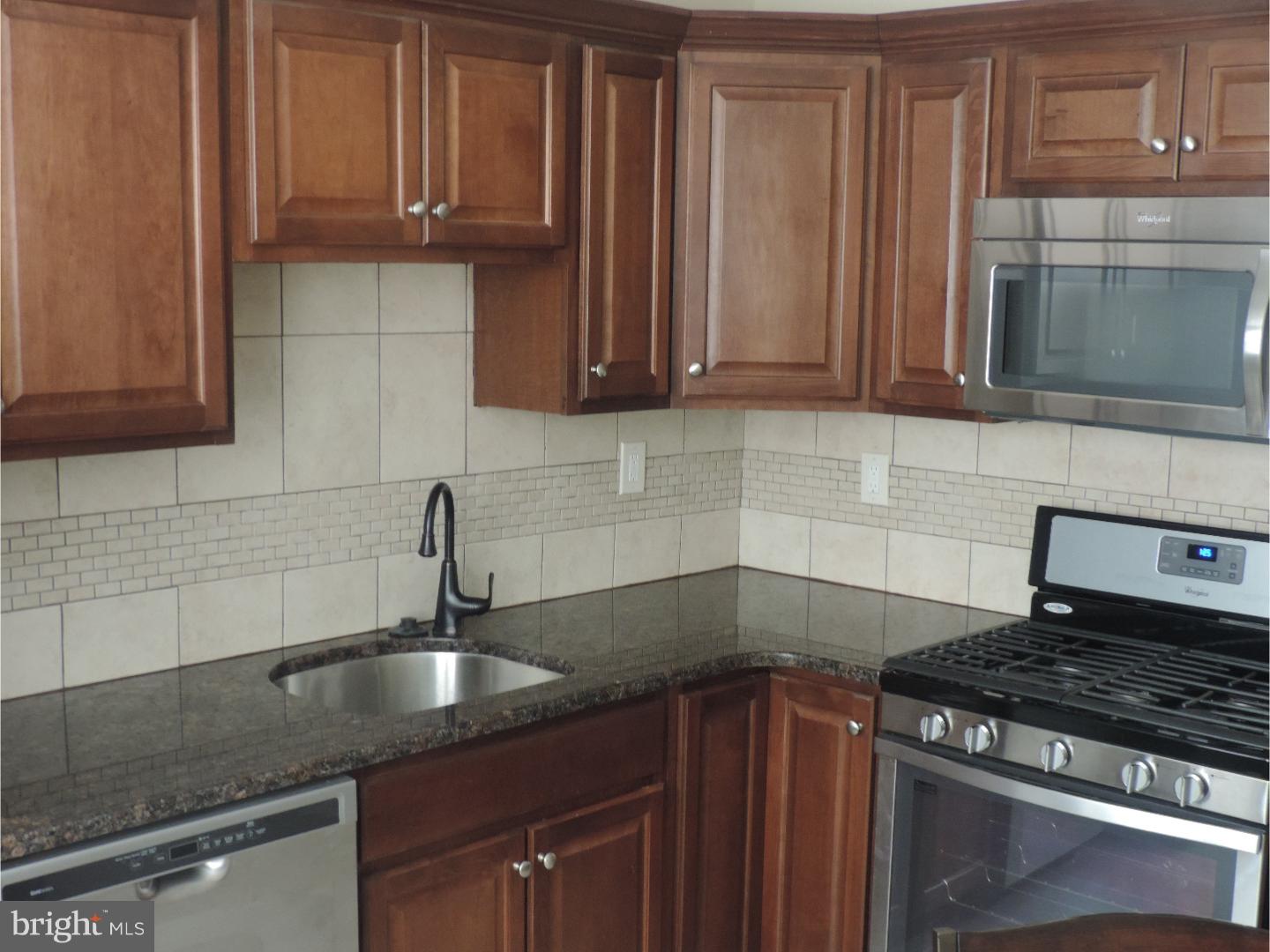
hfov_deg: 43.9
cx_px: 635
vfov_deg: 33.6
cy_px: 476
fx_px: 1578
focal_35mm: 43
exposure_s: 1/13
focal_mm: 7.6
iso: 450
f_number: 3.4
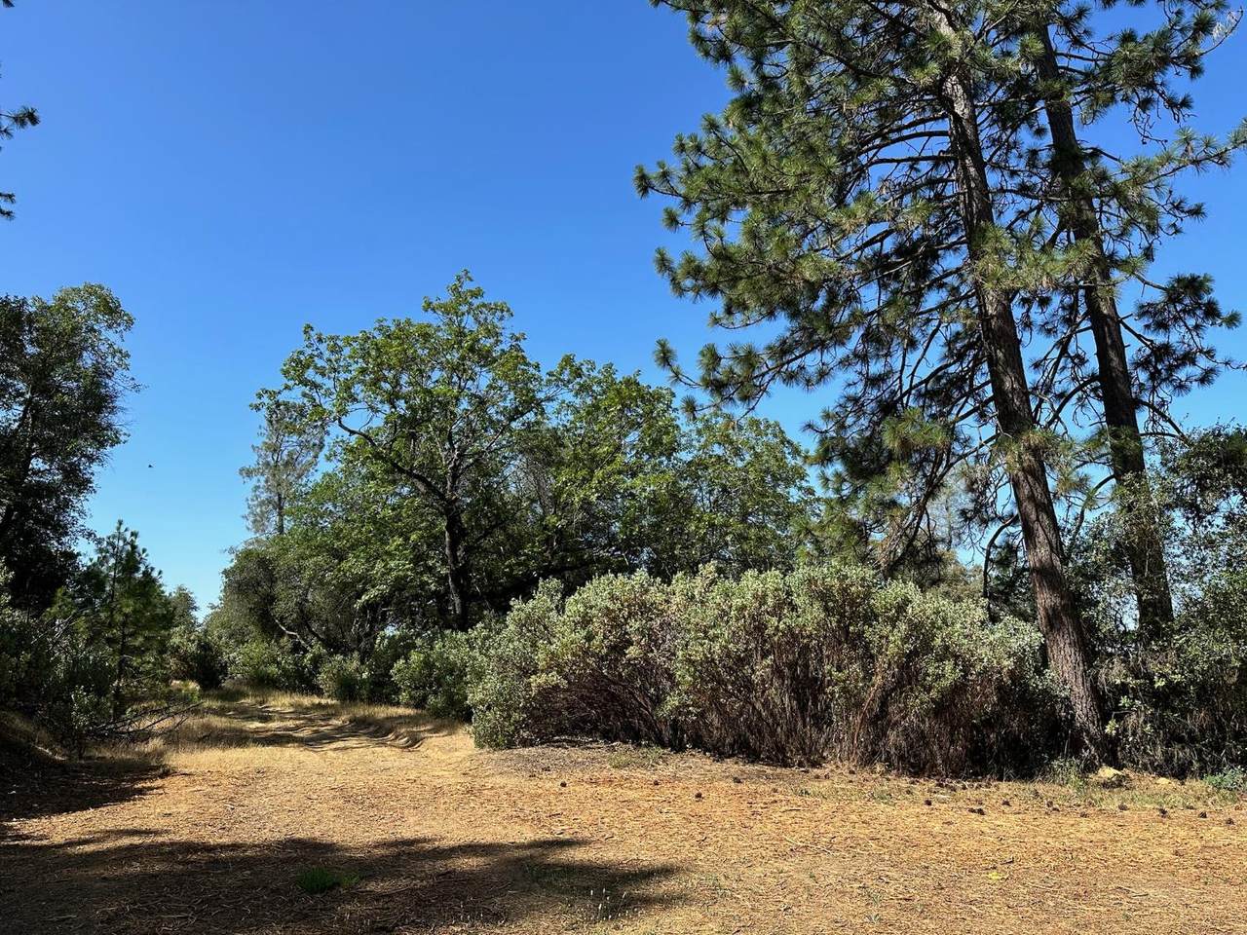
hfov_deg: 71.6
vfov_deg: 56.8
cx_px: 624
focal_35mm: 24
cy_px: 468
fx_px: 865
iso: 80
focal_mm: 6.86
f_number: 1.78
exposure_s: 1/2809
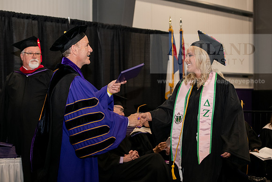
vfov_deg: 18.2
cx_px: 136
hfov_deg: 27.0
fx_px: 567
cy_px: 91
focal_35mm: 75
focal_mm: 75
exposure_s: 1/200
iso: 2000
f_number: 5.6
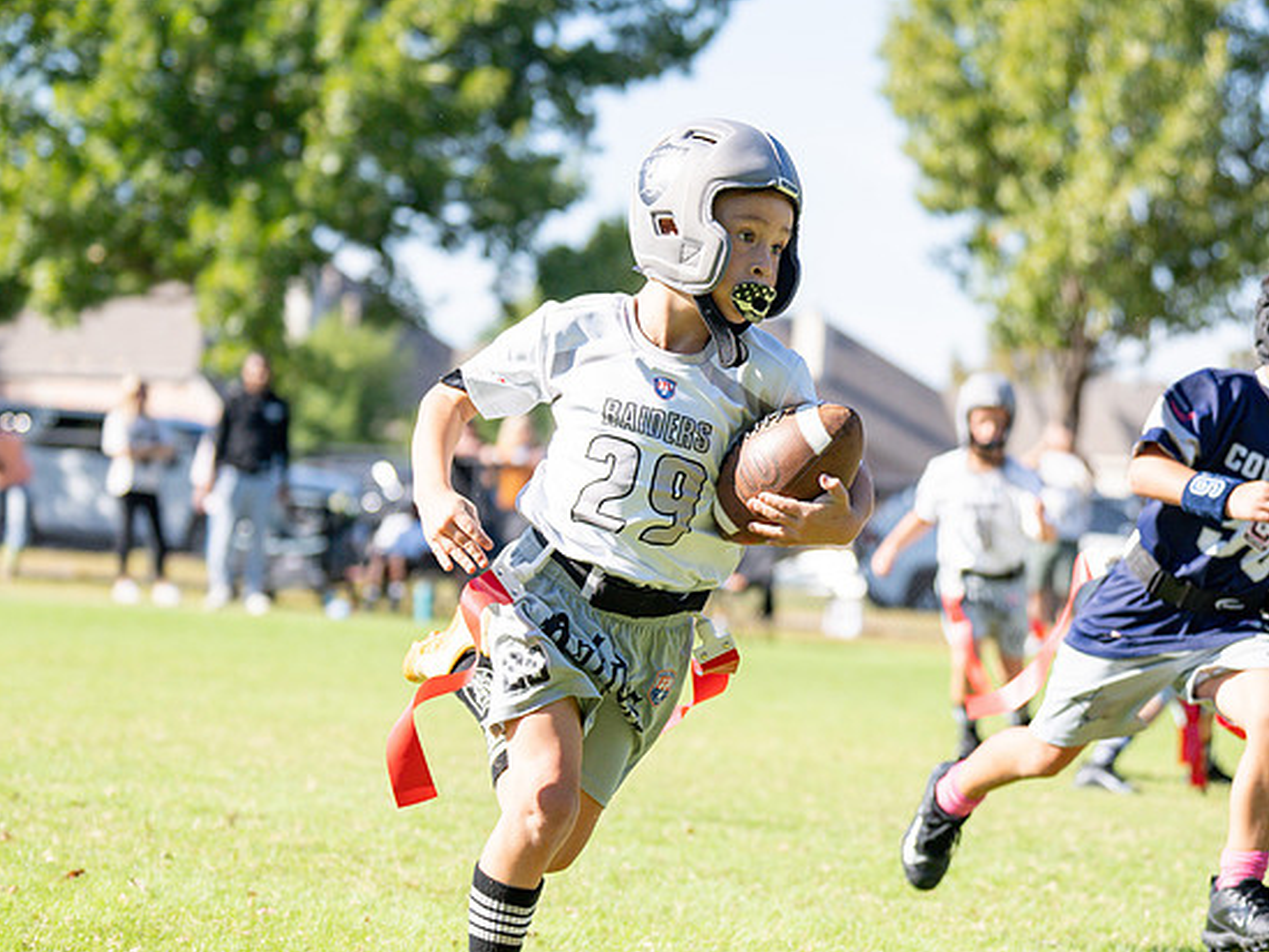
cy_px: 561
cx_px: 674
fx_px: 4290
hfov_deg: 16.8
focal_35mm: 117
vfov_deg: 12.7
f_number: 2.8
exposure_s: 1/3200
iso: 250
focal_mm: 70
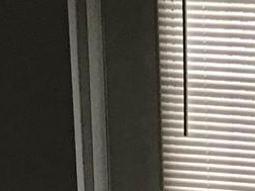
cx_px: 636
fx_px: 1311
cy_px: 420
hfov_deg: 9.7
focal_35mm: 178
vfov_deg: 7.9
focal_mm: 3.99
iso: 25
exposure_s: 1/40
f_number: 1.8
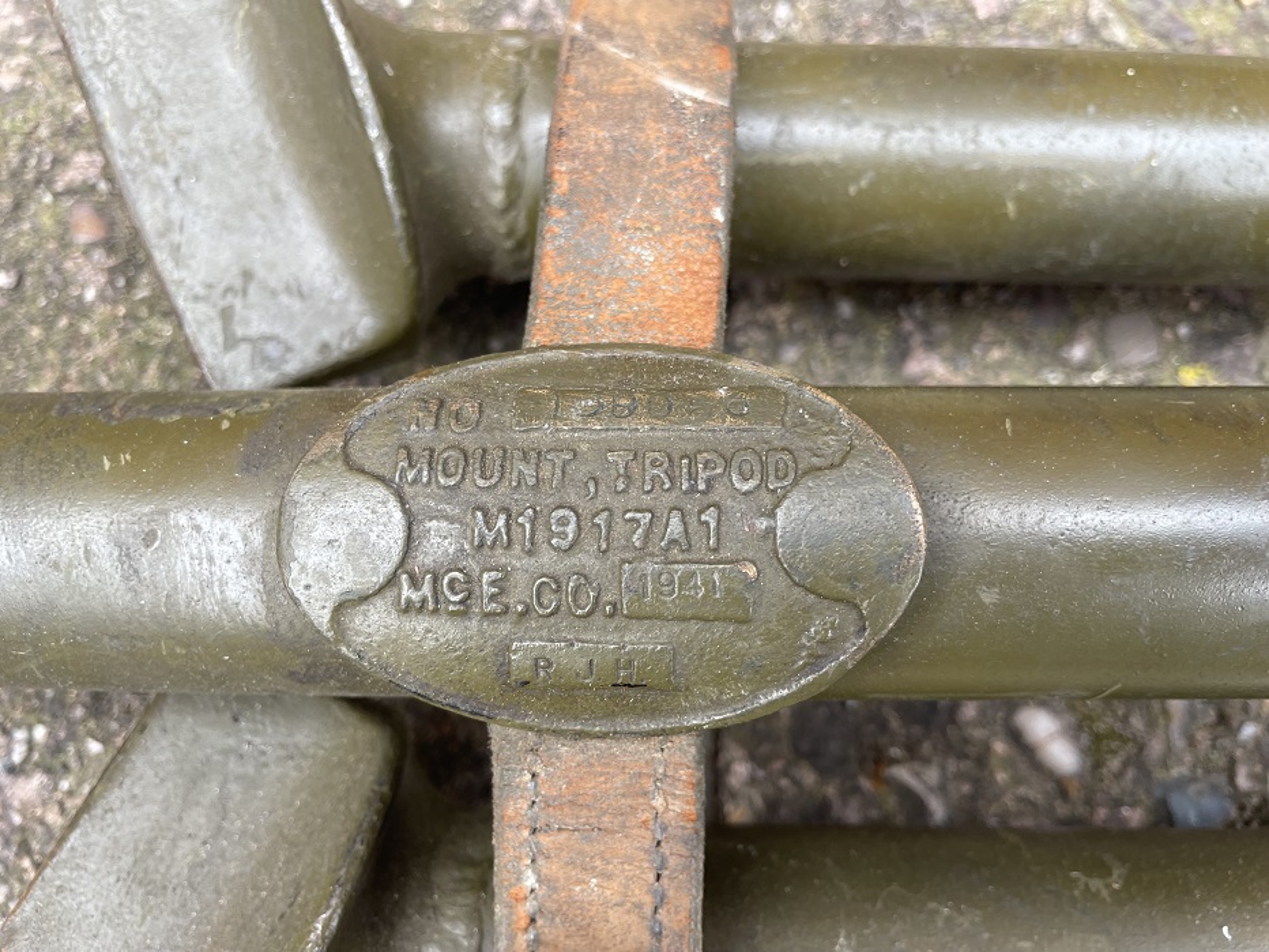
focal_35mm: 26
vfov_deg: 53.1
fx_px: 953
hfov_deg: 67.3
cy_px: 476
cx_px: 634
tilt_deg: -79.6
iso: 32
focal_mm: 4.2
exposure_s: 1/127
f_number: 1.6
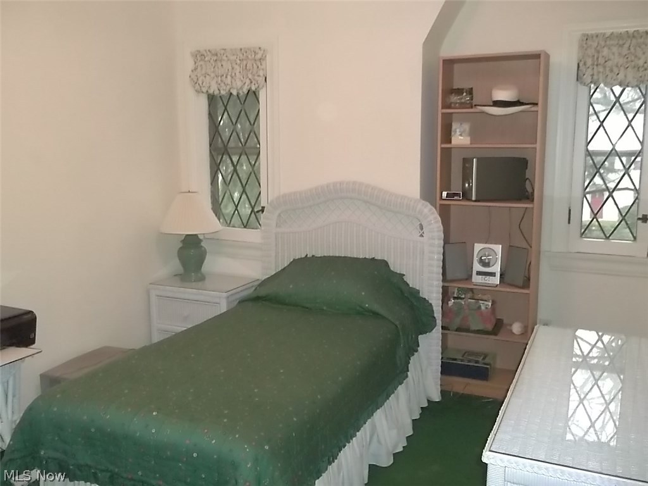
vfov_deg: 42.9
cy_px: 243
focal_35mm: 33
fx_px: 618
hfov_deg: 55.4
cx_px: 324
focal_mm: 5.9
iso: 320
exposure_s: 1/30
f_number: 3.3
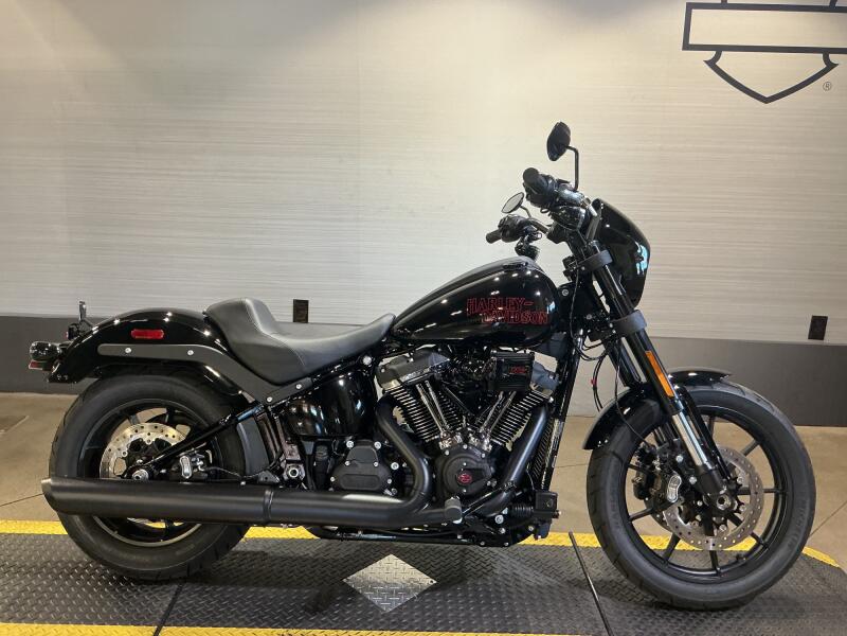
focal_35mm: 29
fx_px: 710
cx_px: 424
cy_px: 318
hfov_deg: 61.7
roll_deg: -1.6
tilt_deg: -14.7
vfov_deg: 48.2
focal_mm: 3
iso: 100
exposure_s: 1/60
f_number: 1.8
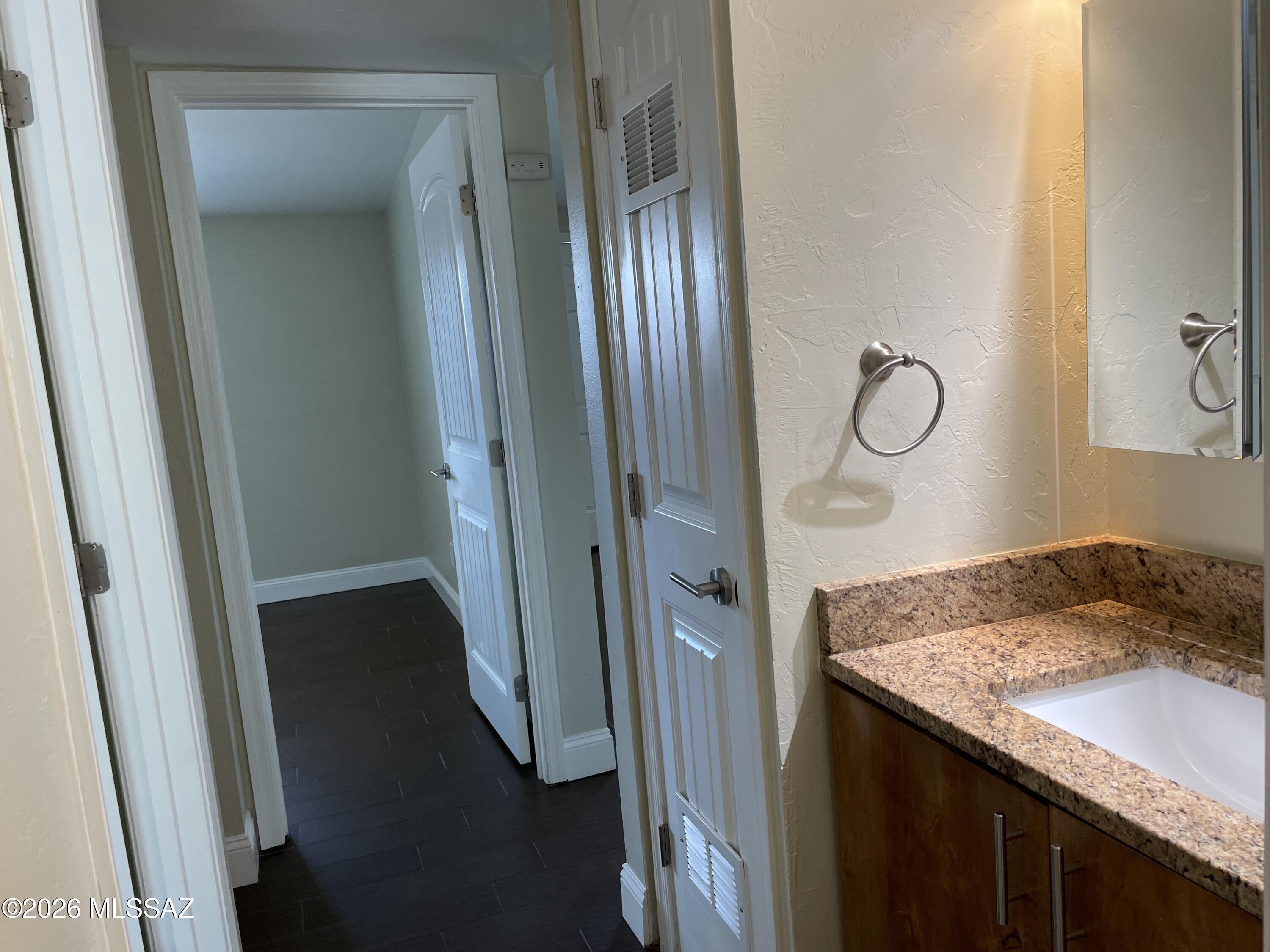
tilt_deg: -8.1
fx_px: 954
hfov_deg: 67.3
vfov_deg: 53.1
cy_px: 476
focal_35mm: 26
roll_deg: +5.5
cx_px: 635
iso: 80
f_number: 1.6
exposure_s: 1/60
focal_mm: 4.2
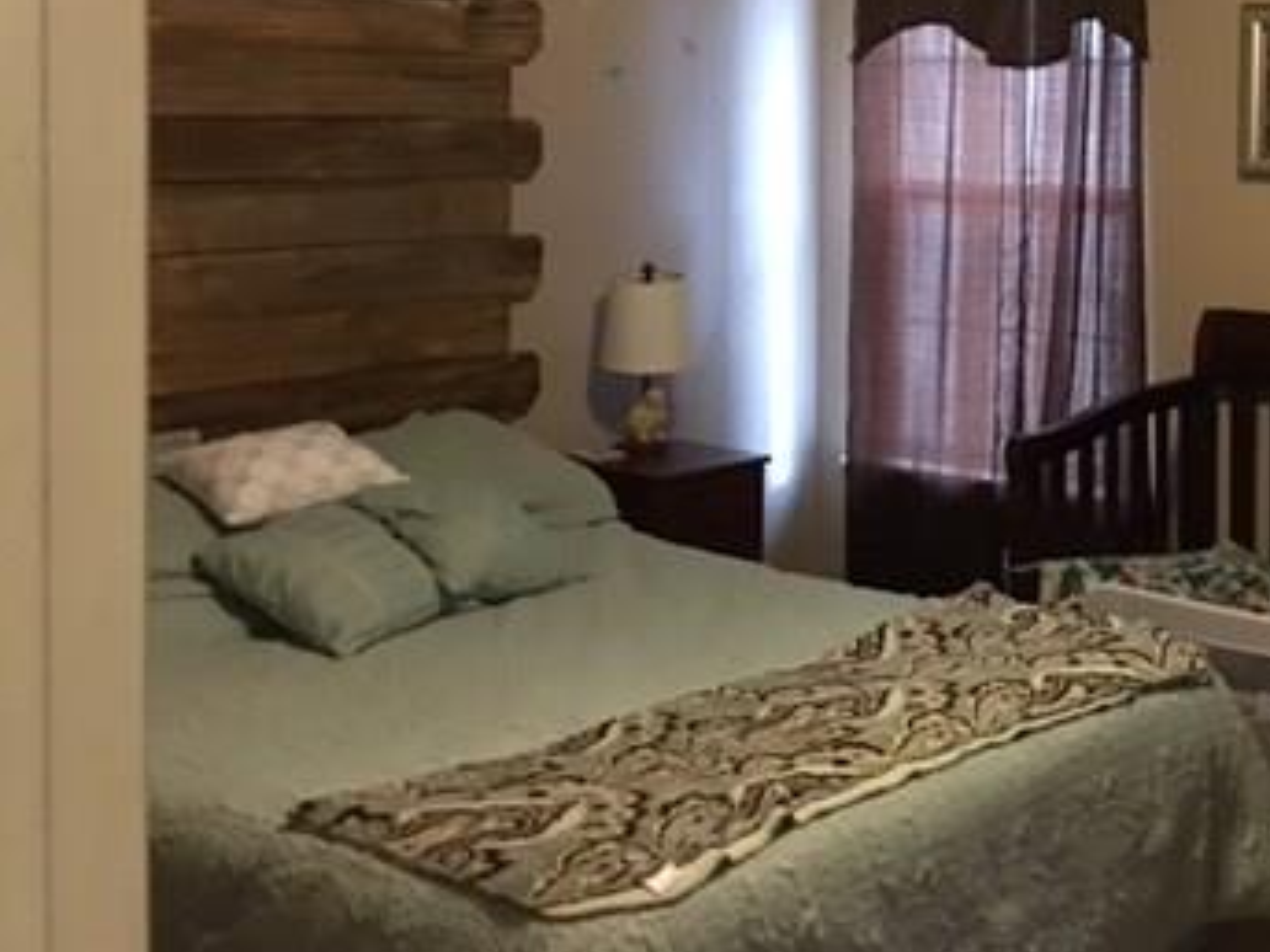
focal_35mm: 54
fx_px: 1981
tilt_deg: -1.4
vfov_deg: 26.6
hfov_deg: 33.4
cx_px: 1178
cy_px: 214
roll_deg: -0.9
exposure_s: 1/4
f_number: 2.2
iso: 100
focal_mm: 4.15
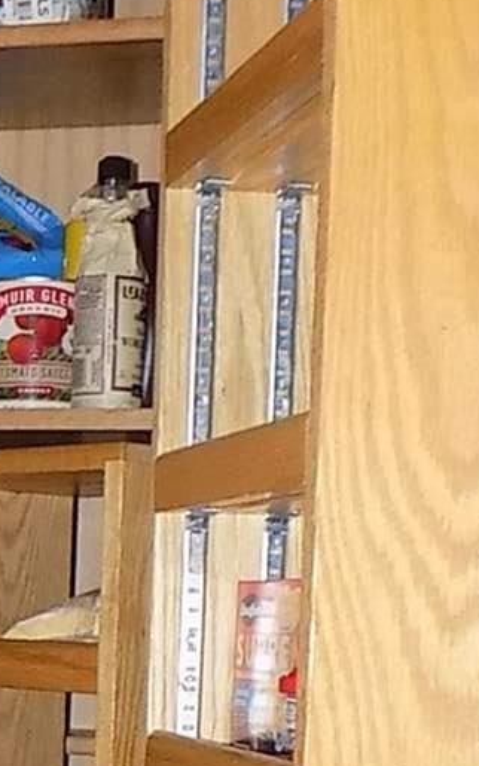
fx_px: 2025
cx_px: -70
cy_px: 953
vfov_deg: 19.9
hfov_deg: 13.2
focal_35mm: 97
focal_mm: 4
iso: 200
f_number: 3.1
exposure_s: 1/30
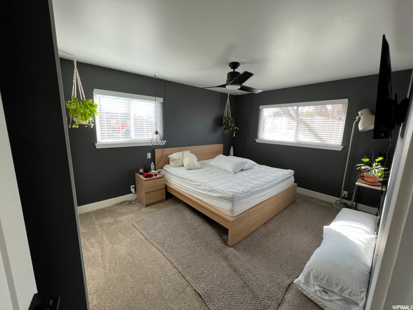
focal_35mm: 13
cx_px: 206
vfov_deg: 89.9
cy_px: 155
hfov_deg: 106.2
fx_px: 155
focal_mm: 1.57
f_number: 1.8
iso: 64
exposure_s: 1/122
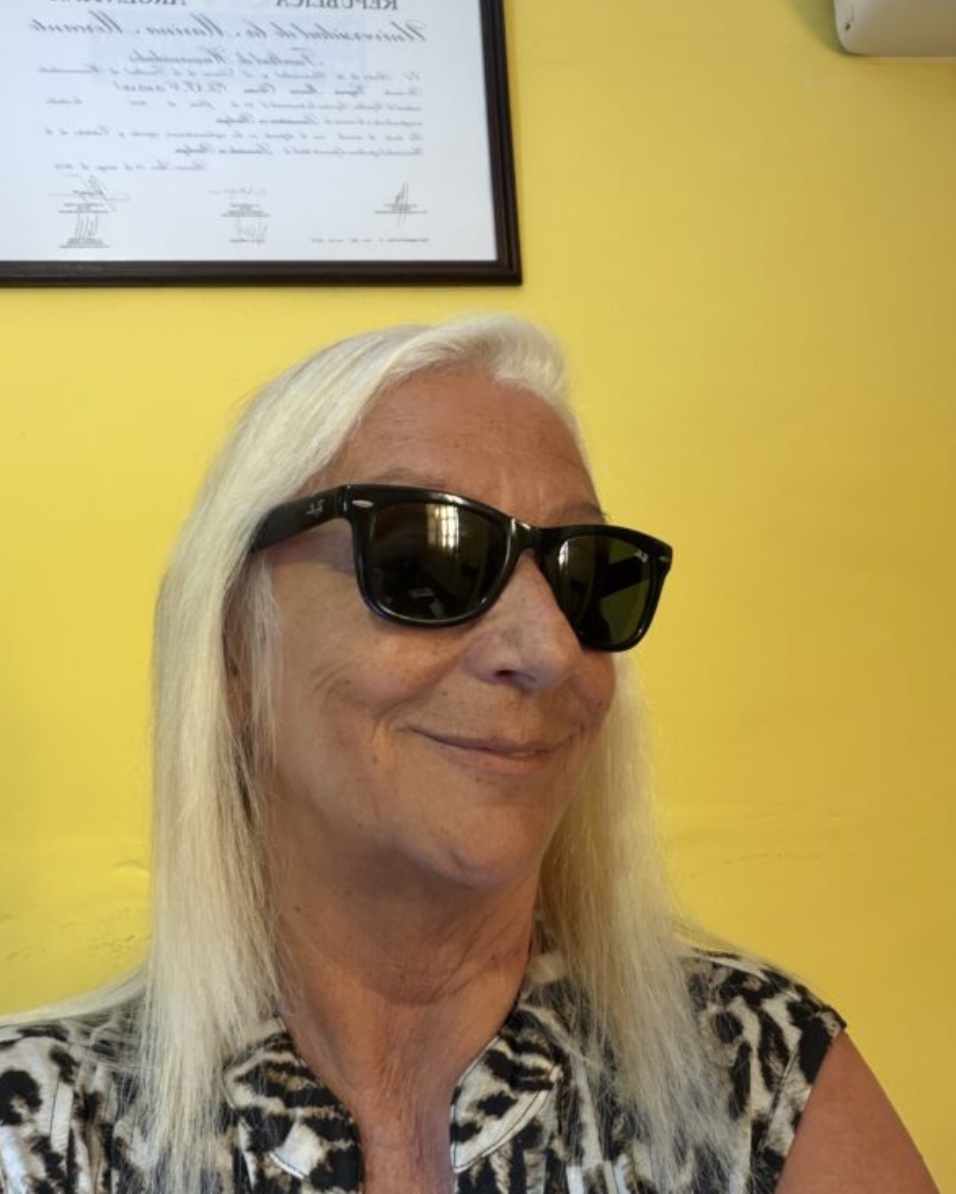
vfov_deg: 55.6
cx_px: 470
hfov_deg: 45.8
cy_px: 592
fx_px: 1131
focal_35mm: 32
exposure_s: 1/25
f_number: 1.9
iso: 320
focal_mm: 2.71
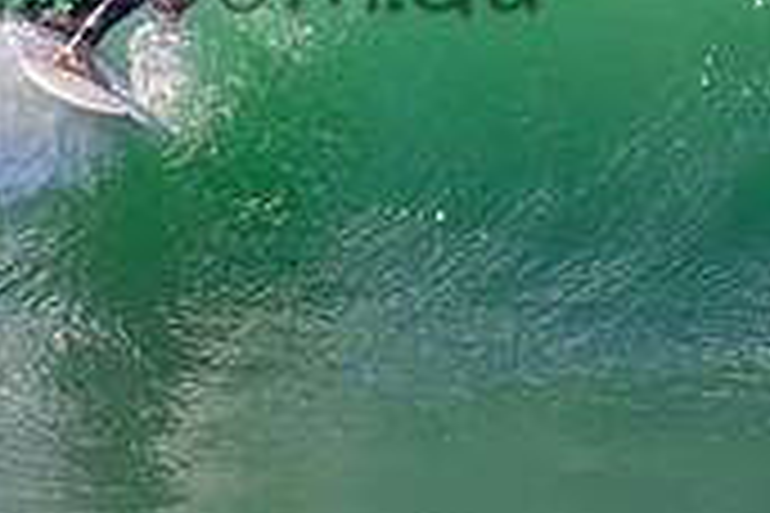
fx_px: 57938
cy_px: -92
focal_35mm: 2709
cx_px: 63
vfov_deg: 0.5
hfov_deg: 0.8
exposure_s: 1/2000
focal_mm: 800
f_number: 11
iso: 1600
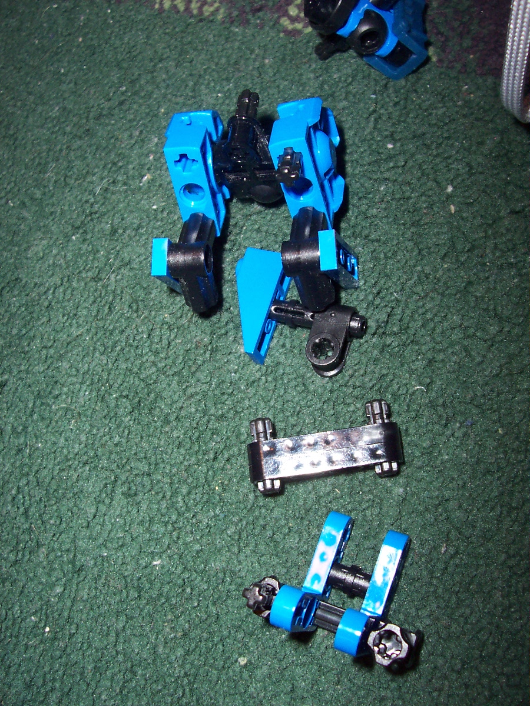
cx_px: 265
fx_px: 755
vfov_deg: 50.1
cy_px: 353
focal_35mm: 37
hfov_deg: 38.7
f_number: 2.8
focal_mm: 5.6
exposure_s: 1/60
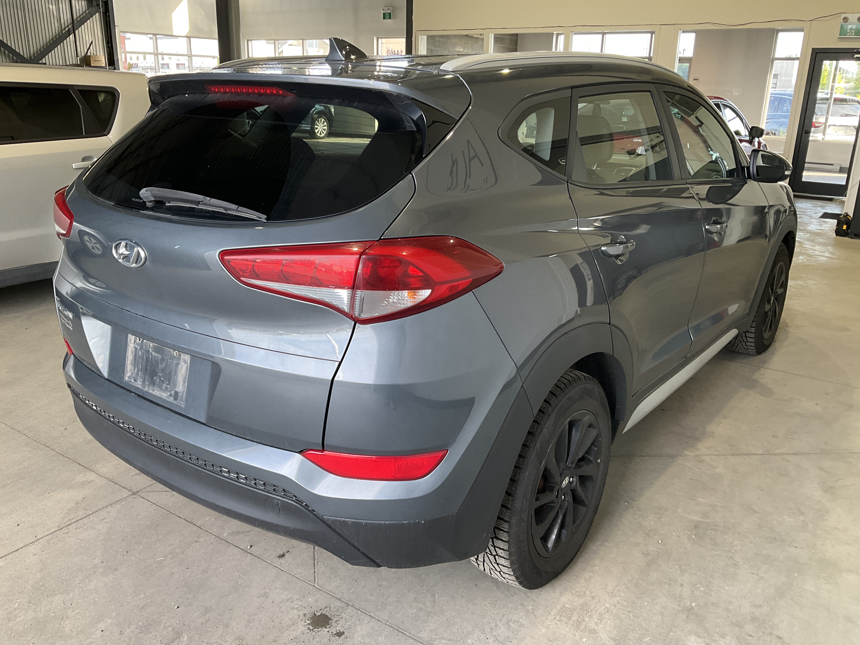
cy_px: 322
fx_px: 720
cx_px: 430
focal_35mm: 29
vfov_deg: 48.2
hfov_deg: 61.7
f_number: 1.8
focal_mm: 3
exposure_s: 1/122
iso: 64
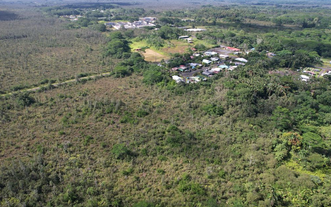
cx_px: 163
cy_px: 100
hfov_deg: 77.1
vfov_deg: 53.0
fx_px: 208
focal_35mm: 23
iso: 100
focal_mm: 8.38
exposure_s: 1/800
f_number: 2.8
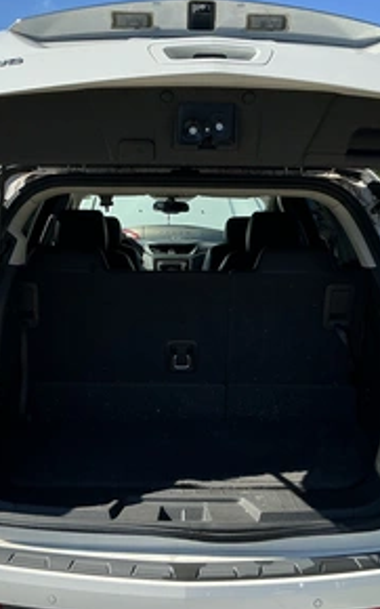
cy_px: 300
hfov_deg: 31.2
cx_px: 162
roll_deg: +0.0
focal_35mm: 41
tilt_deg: -5.7
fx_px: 680
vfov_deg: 48.2
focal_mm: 3
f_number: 1.8
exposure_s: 1/1144
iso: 25
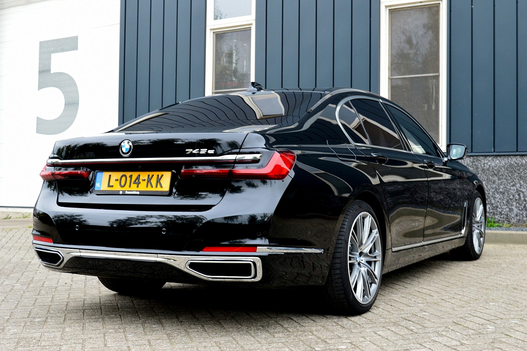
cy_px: 176
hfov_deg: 41.1
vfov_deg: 28.0
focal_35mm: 48
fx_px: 702
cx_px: 264
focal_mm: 32
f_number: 9
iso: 400
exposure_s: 1/100
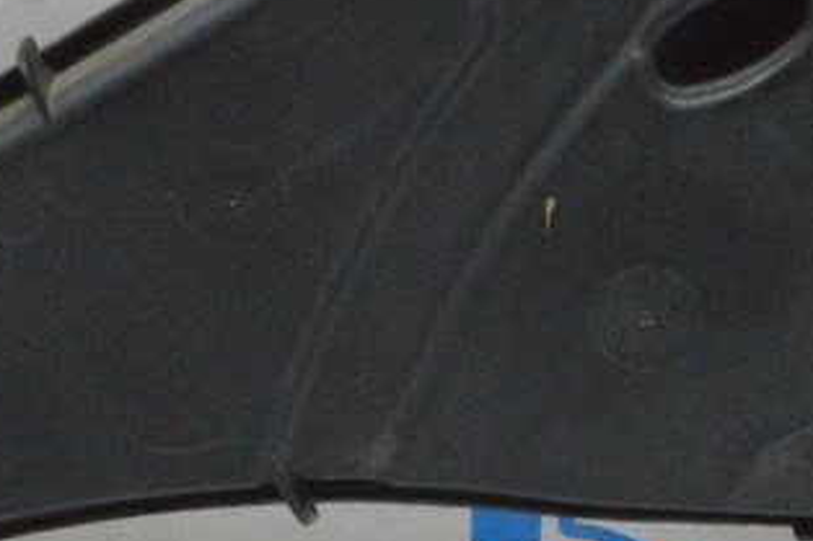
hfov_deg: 15.0
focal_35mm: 137
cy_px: 219
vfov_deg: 10.0
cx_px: 458
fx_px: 3092
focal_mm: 28
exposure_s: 1/20
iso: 6400
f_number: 20
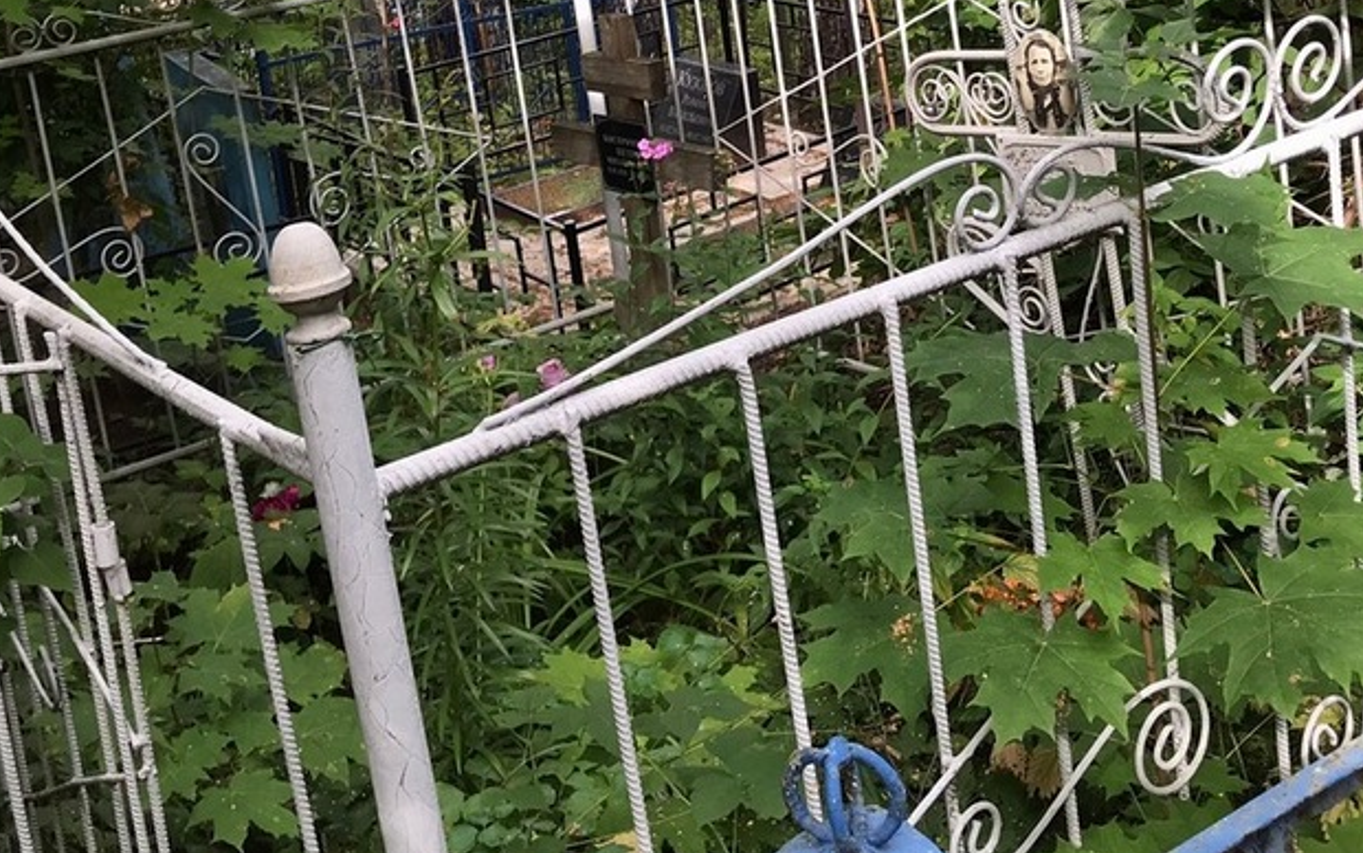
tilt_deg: -13.2
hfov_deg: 41.0
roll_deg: +6.9
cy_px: 112
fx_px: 1821
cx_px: 706
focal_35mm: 49
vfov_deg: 25.7
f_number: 1.8
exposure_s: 1/172
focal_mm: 3.99
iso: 20
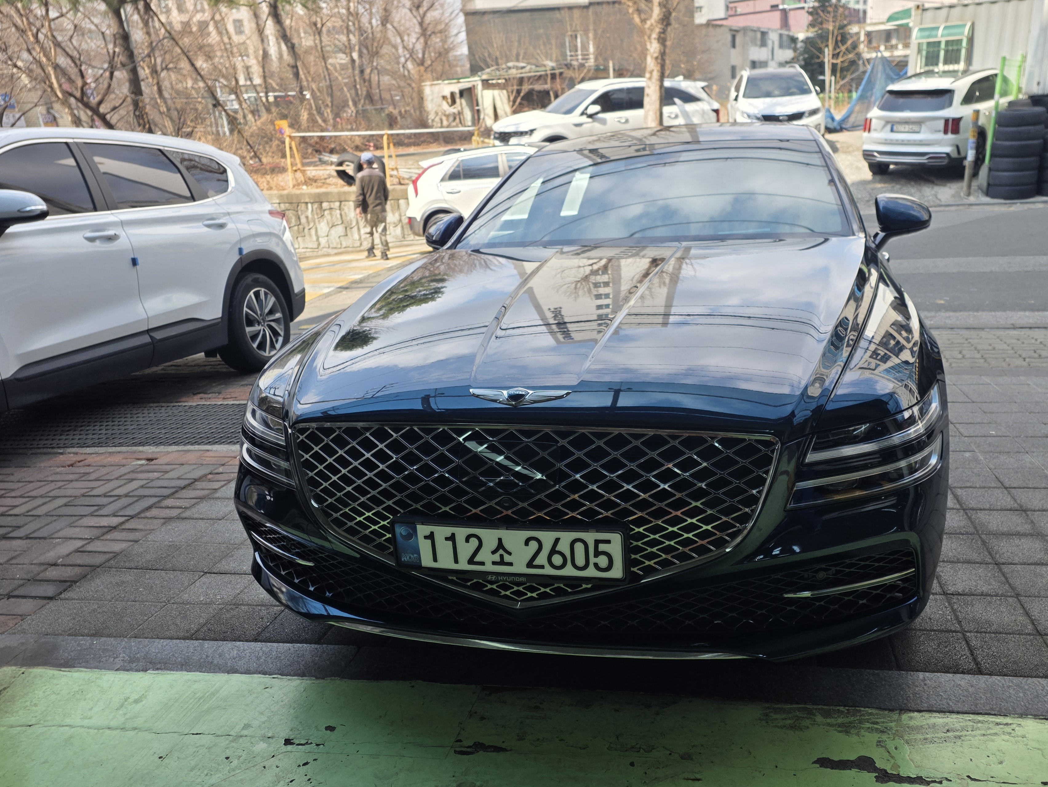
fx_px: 818
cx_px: 600
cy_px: 419
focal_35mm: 27
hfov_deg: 65.0
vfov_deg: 51.3
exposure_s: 1/2192
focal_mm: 6.25
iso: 80
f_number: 1.7
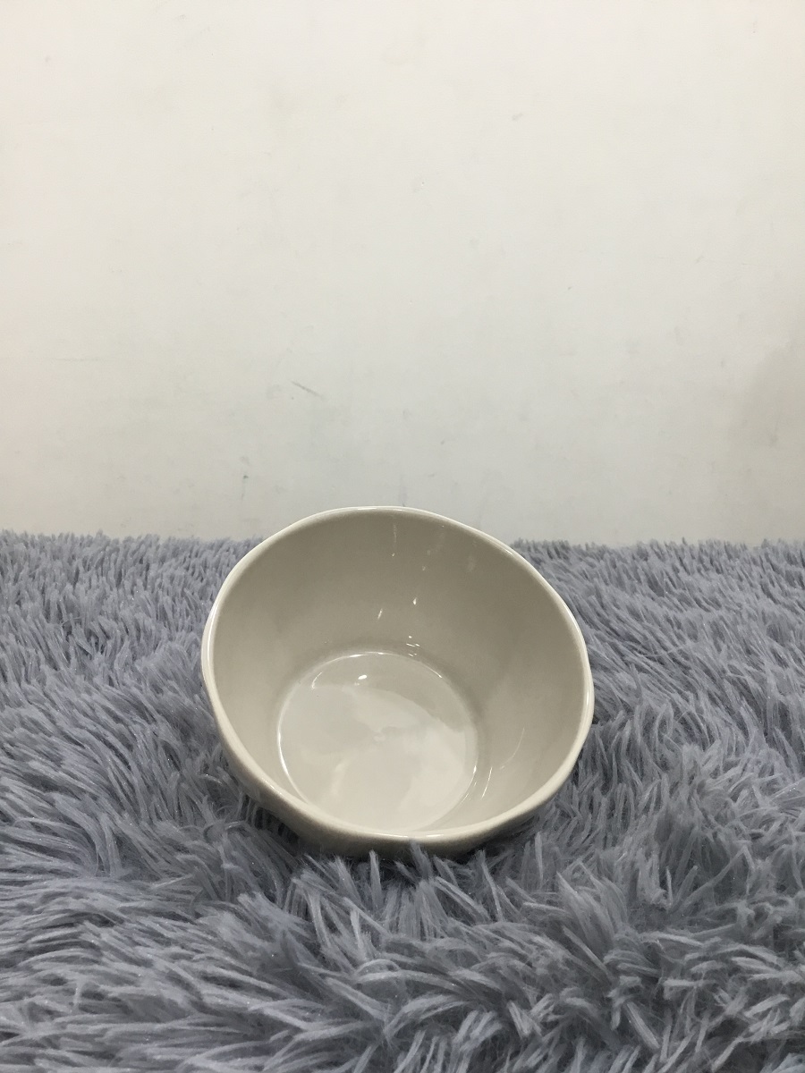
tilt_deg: -15.4
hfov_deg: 45.4
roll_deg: +1.1
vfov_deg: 58.4
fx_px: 961
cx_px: 402
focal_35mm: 31
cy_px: 536
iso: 80
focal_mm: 3.3
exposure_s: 1/33
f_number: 2.4
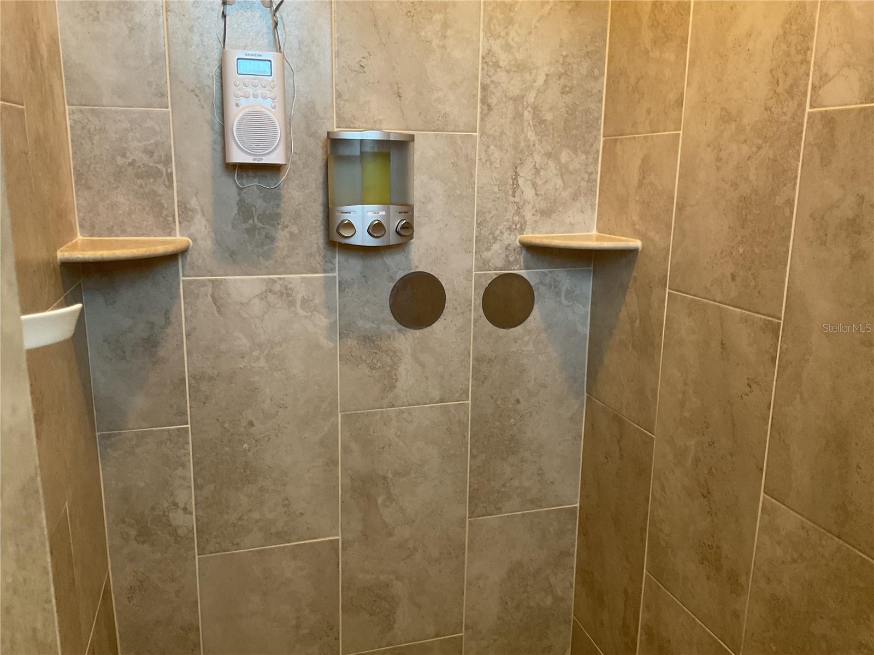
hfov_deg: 61.7
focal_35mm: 29
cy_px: 328
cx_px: 437
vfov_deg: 48.2
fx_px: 732
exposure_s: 1/60
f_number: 1.8
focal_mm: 3
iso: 125
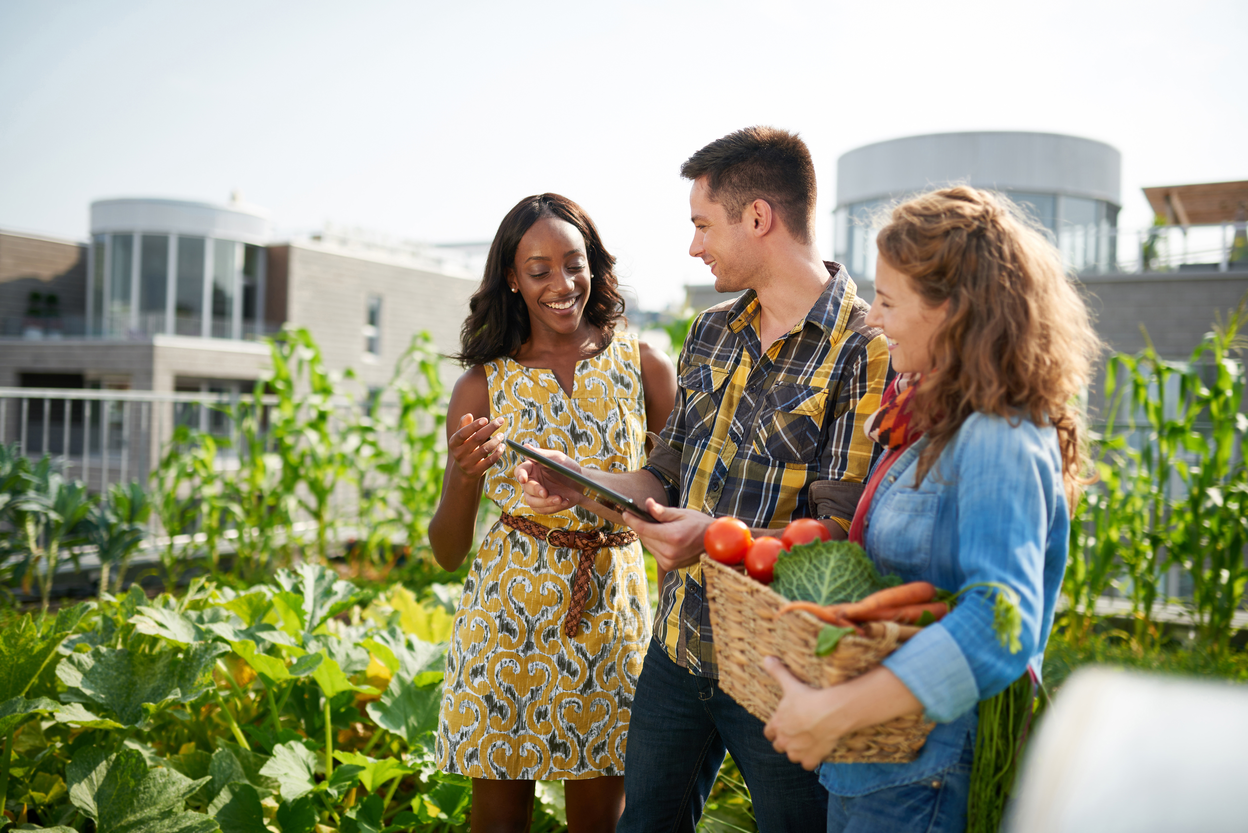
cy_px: 416
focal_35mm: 35
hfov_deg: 54.4
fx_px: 1214
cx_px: 624
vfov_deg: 37.9
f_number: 1.8
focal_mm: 35
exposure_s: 1/3200
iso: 100
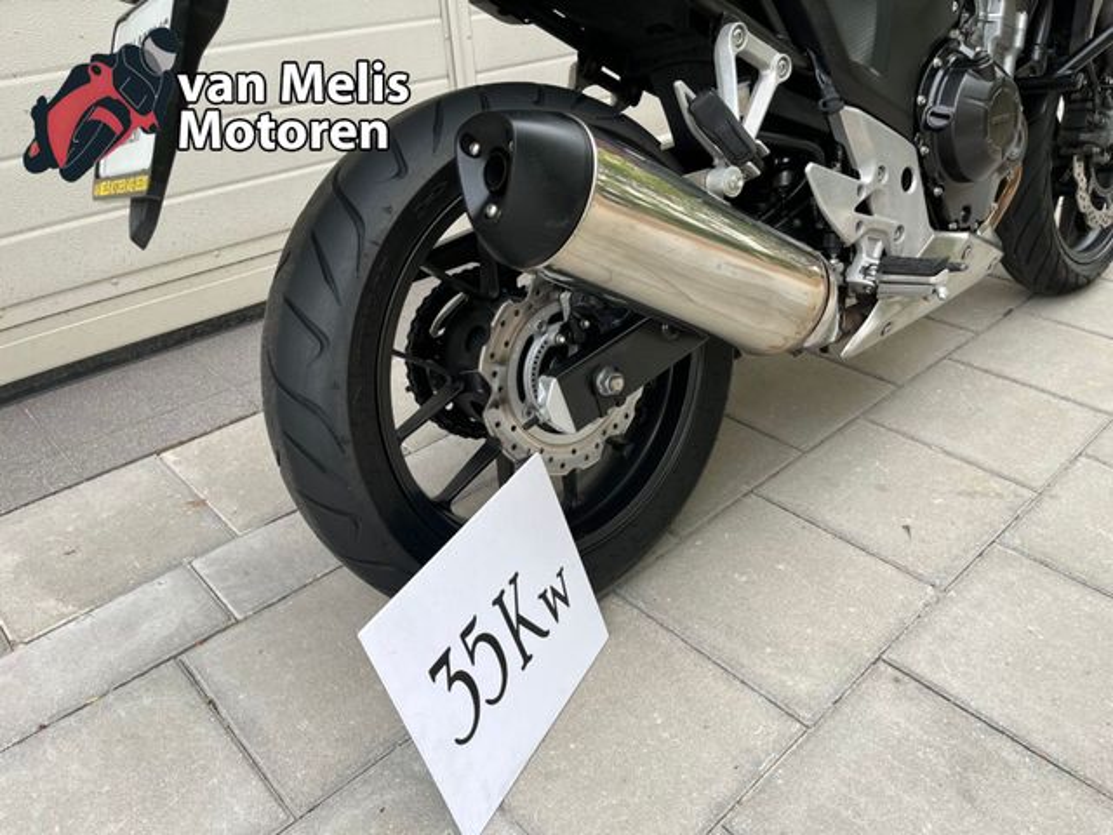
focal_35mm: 26
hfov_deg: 67.3
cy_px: 418
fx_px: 836
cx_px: 556
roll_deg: +3.1
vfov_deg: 53.1
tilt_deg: -29.9
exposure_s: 1/342
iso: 50
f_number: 1.6
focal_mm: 5.1
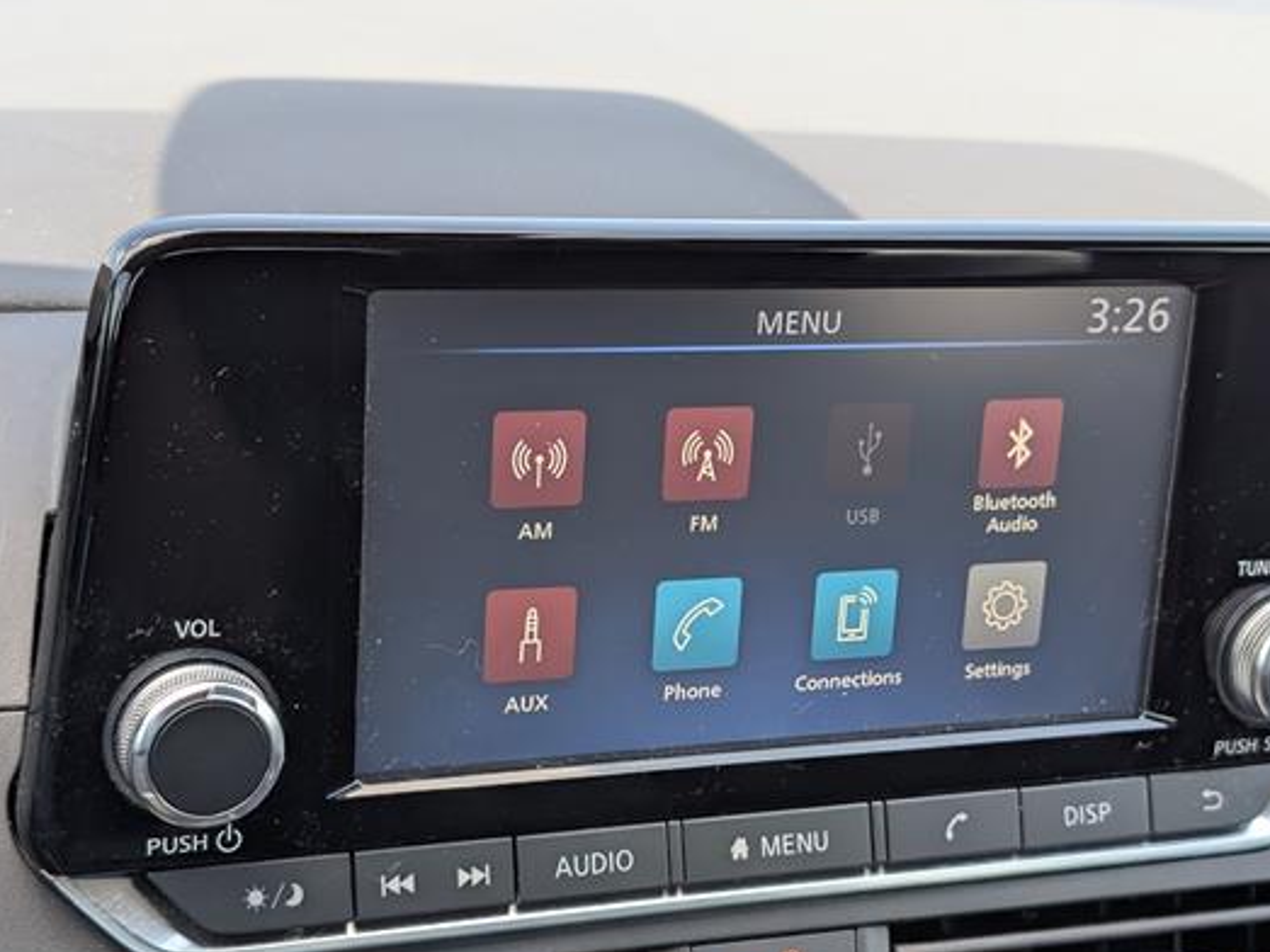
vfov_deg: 24.4
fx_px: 2201
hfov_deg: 32.2
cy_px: 559
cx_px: 711
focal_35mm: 60
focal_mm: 6.9
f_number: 1.68
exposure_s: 1/526
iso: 173
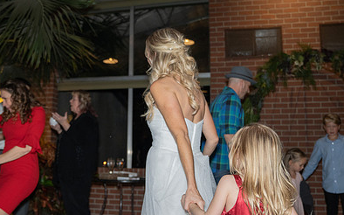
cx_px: 153
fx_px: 366
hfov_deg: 50.3
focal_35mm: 39
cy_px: 105
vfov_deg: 32.7
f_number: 2.8
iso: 2500
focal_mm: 26
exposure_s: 1/250
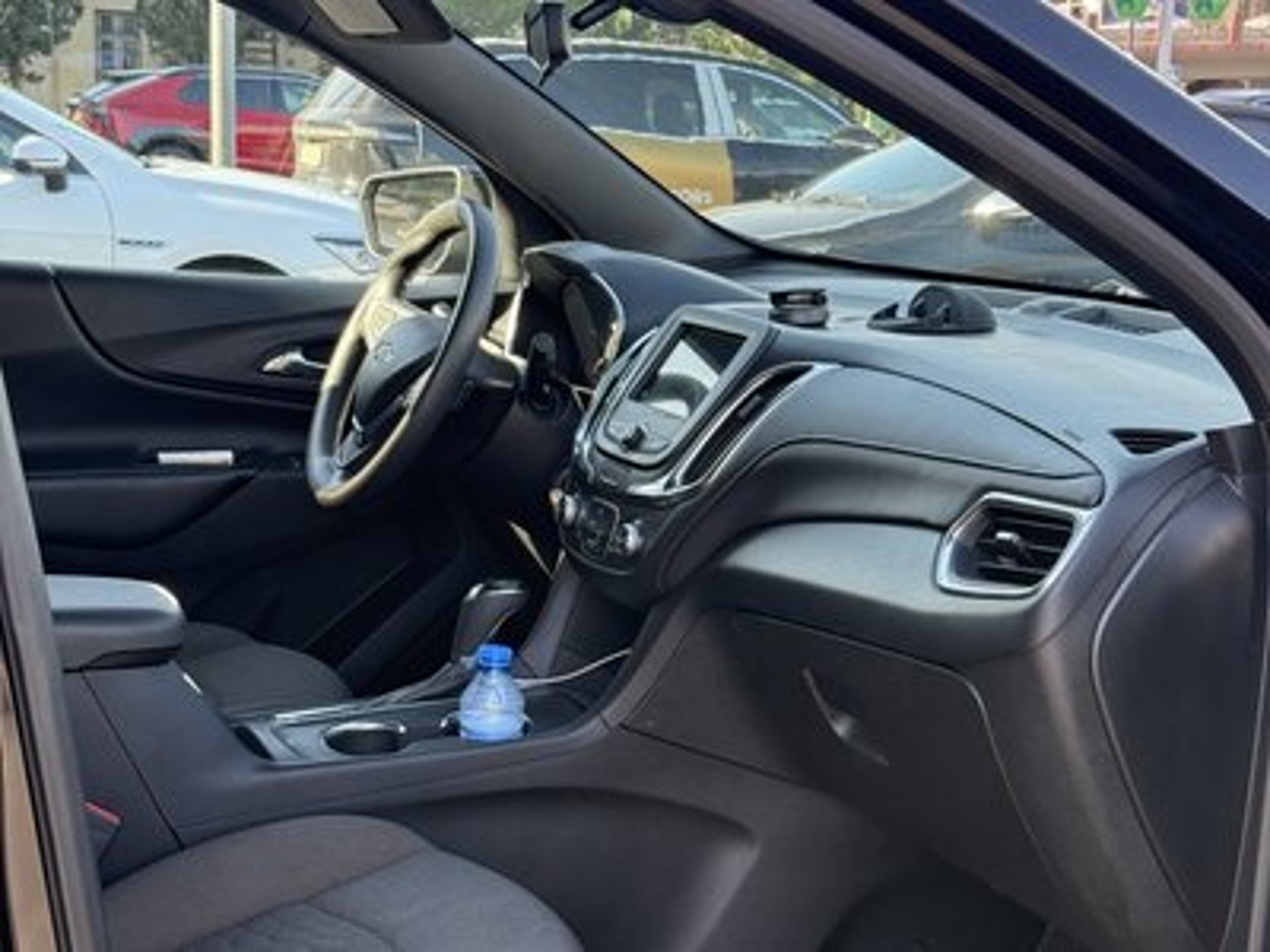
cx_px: 635
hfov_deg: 39.7
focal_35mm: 48
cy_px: 476
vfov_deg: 30.3
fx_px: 1761
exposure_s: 1/267
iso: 80
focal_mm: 6.76
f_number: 1.78
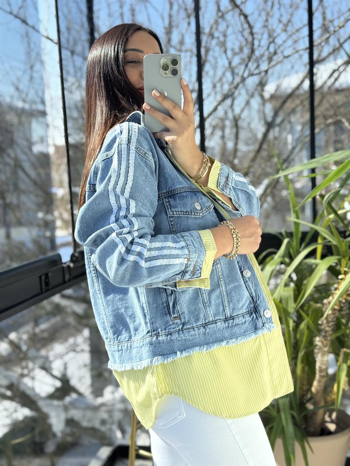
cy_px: 233
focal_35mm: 48
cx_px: 175
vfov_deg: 39.7
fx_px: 647
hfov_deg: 30.3
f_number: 1.78
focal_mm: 6.76
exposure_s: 1/843
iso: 64
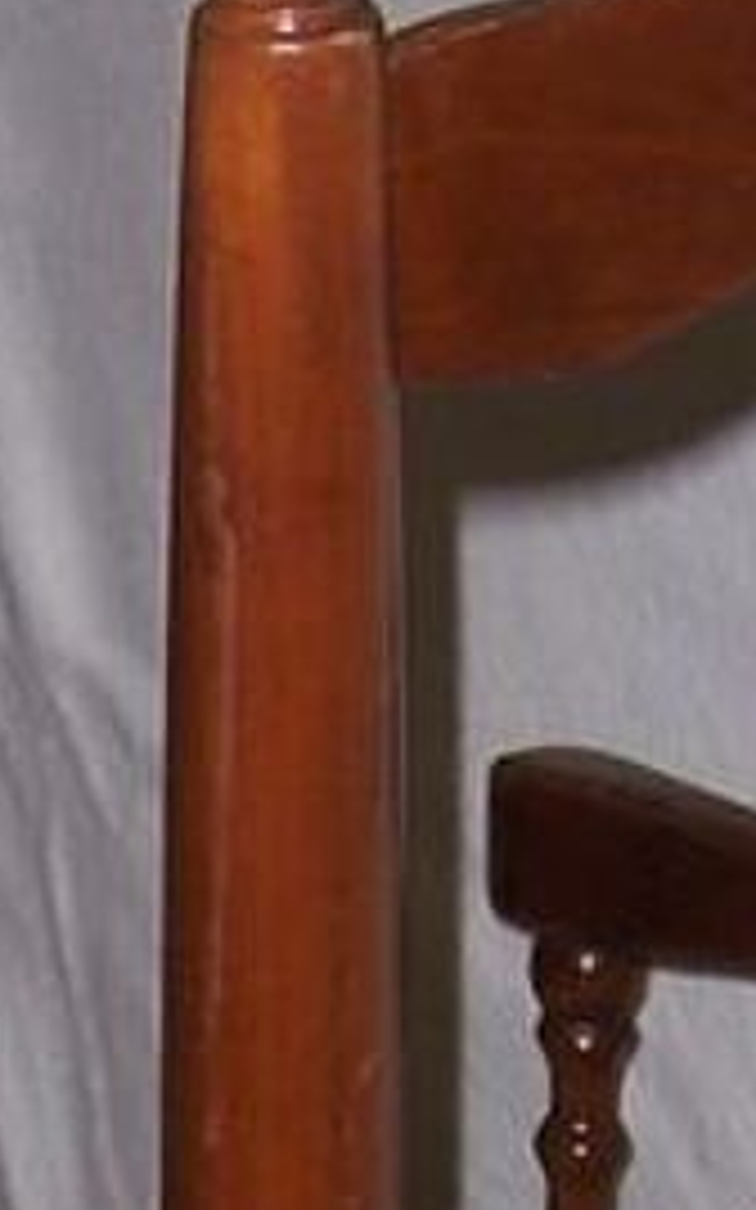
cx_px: 202
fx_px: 6234
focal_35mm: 189
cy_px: 1604
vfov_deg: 10.8
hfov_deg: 6.9
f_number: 3
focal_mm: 6
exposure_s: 1/60
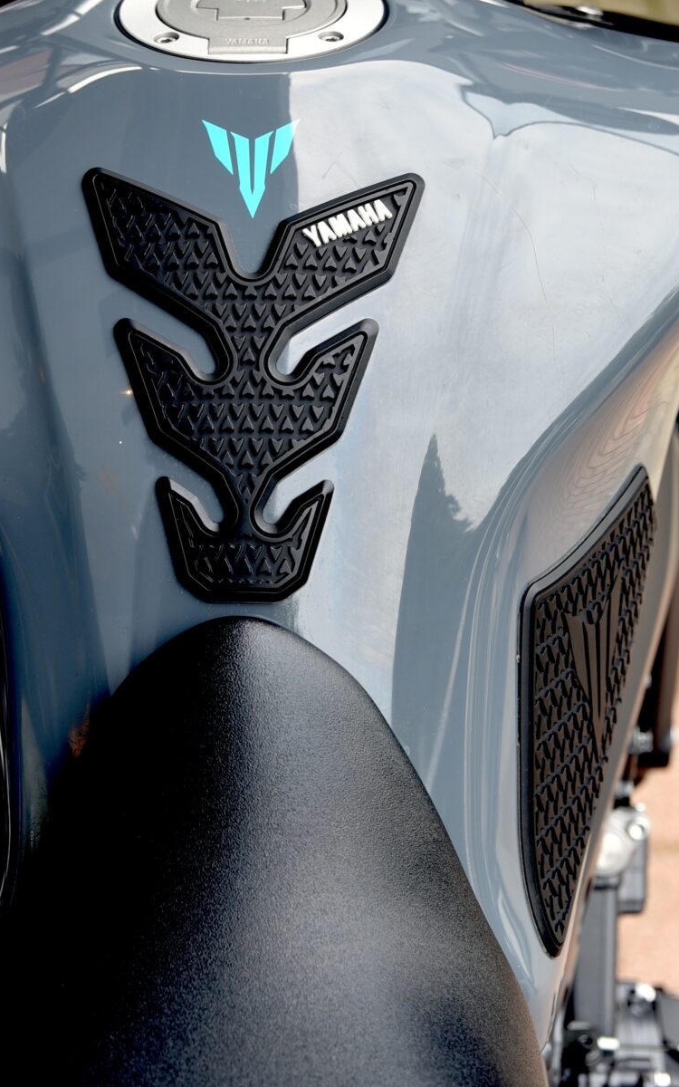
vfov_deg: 23.8
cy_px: 473
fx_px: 2576
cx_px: 335
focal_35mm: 87
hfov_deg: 15.0
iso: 100
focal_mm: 40
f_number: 3.5
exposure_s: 1/60
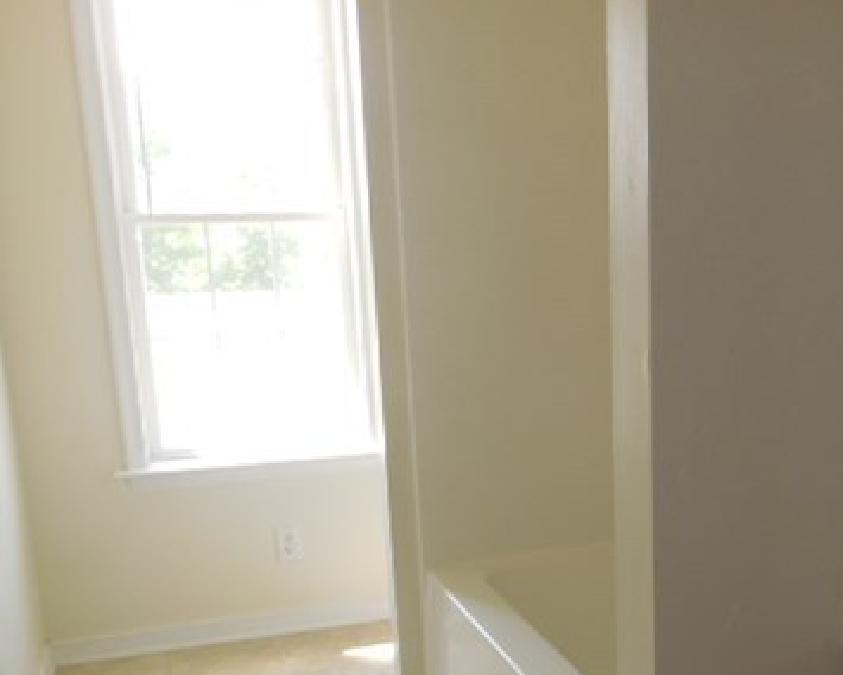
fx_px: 1098
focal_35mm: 44
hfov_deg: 40.6
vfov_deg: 33.5
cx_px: 646
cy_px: 501
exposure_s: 1/40
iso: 125
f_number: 3.1
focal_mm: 4.5
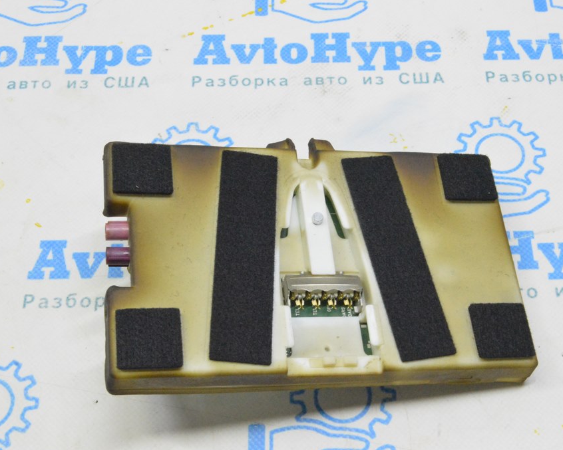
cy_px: 226
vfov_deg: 25.6
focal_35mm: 60
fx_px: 993
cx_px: 322
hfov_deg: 31.6
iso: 6400
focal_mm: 35
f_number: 20
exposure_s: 1/20
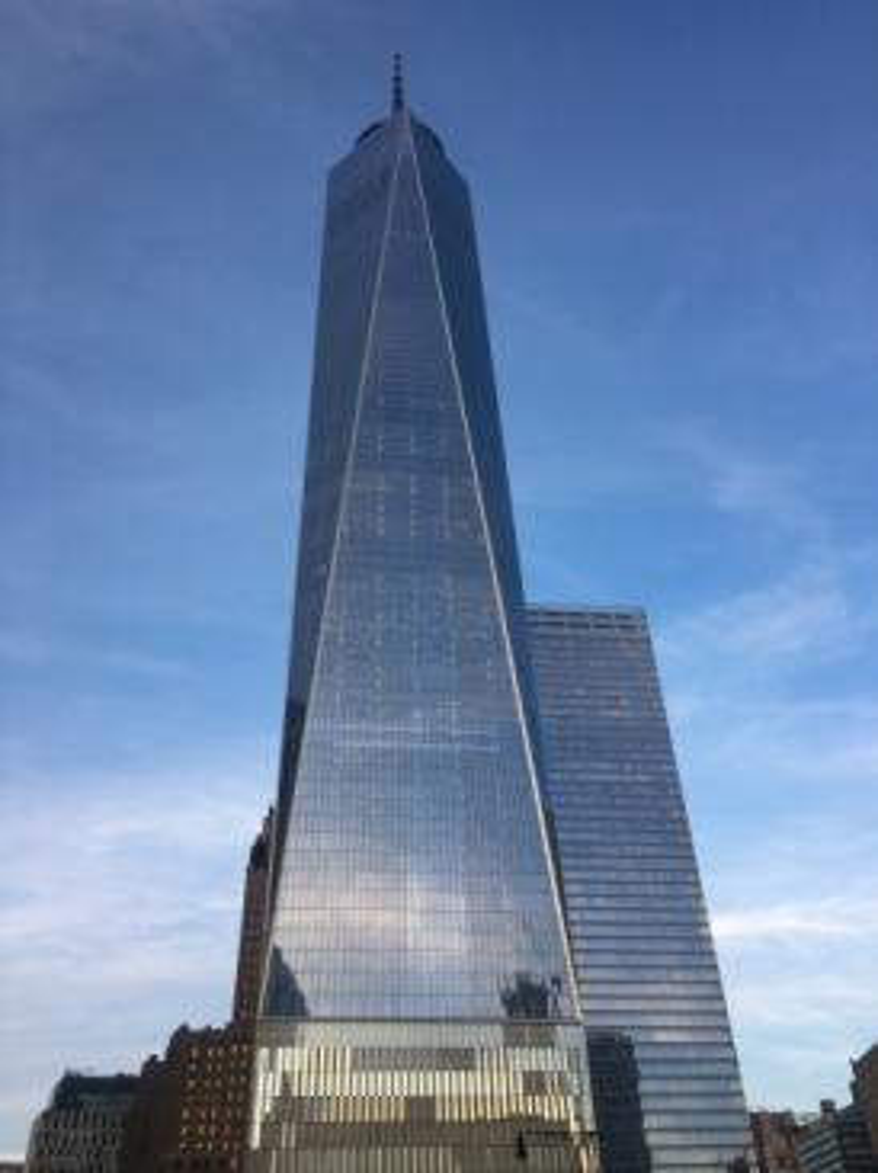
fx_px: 982
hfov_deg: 48.2
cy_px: 586
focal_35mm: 29
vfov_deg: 61.7
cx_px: 439
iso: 25
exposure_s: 1/159
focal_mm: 4.15
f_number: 2.2
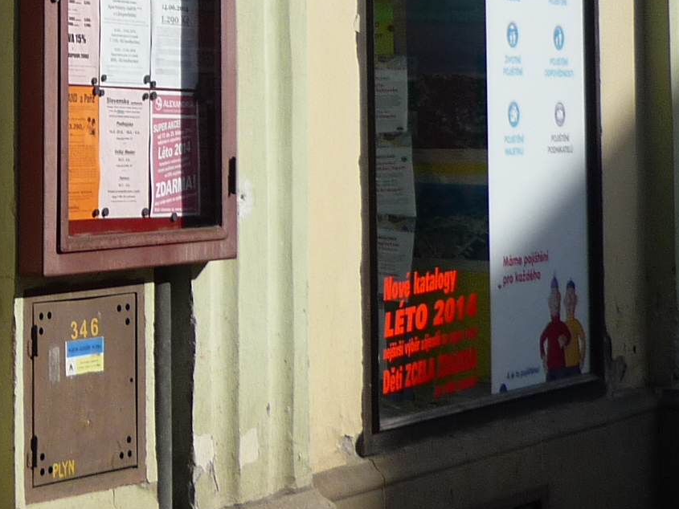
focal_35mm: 100
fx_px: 1962
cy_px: 3
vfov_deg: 14.6
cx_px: -146
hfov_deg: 18.6
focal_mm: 5.5
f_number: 8
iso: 100
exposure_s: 1/250
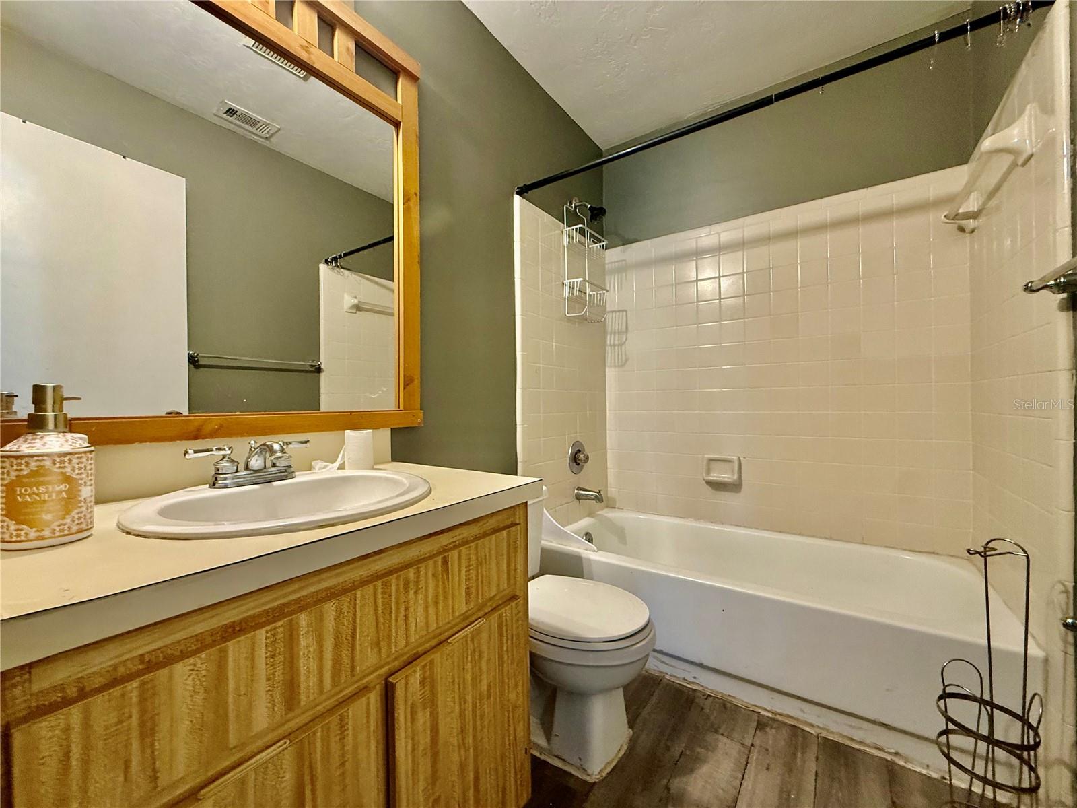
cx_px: 538
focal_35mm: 14
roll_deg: -0.3
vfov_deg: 85.7
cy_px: 404
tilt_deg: +0.0
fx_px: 436
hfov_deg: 102.1
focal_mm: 2.22
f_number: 2.2
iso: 320
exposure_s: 1/60
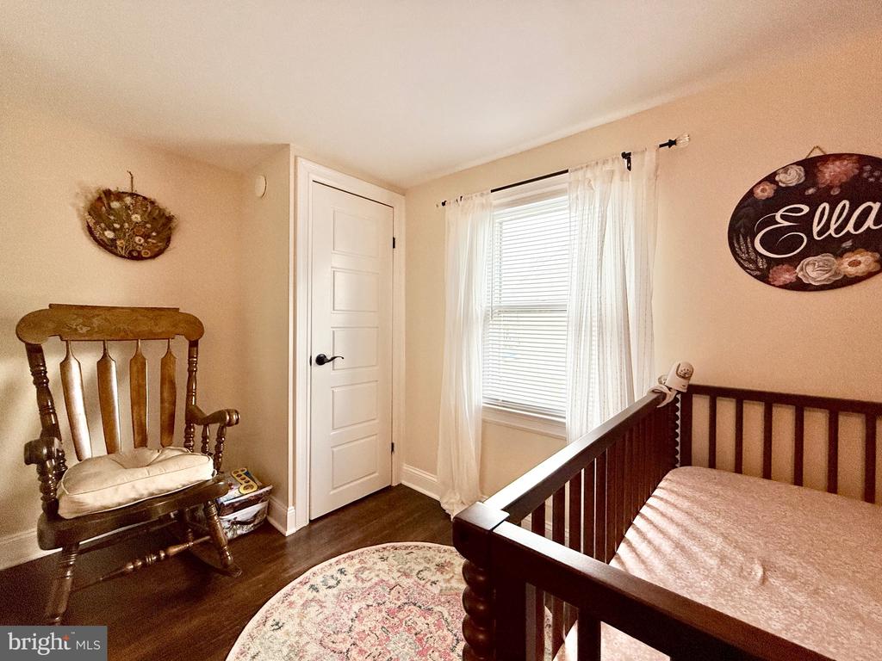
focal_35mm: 14
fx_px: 357
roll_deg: -0.4
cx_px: 441
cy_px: 330
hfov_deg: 102.1
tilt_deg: -0.8
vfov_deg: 85.7
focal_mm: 2.22
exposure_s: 1/120
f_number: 2.2
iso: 200
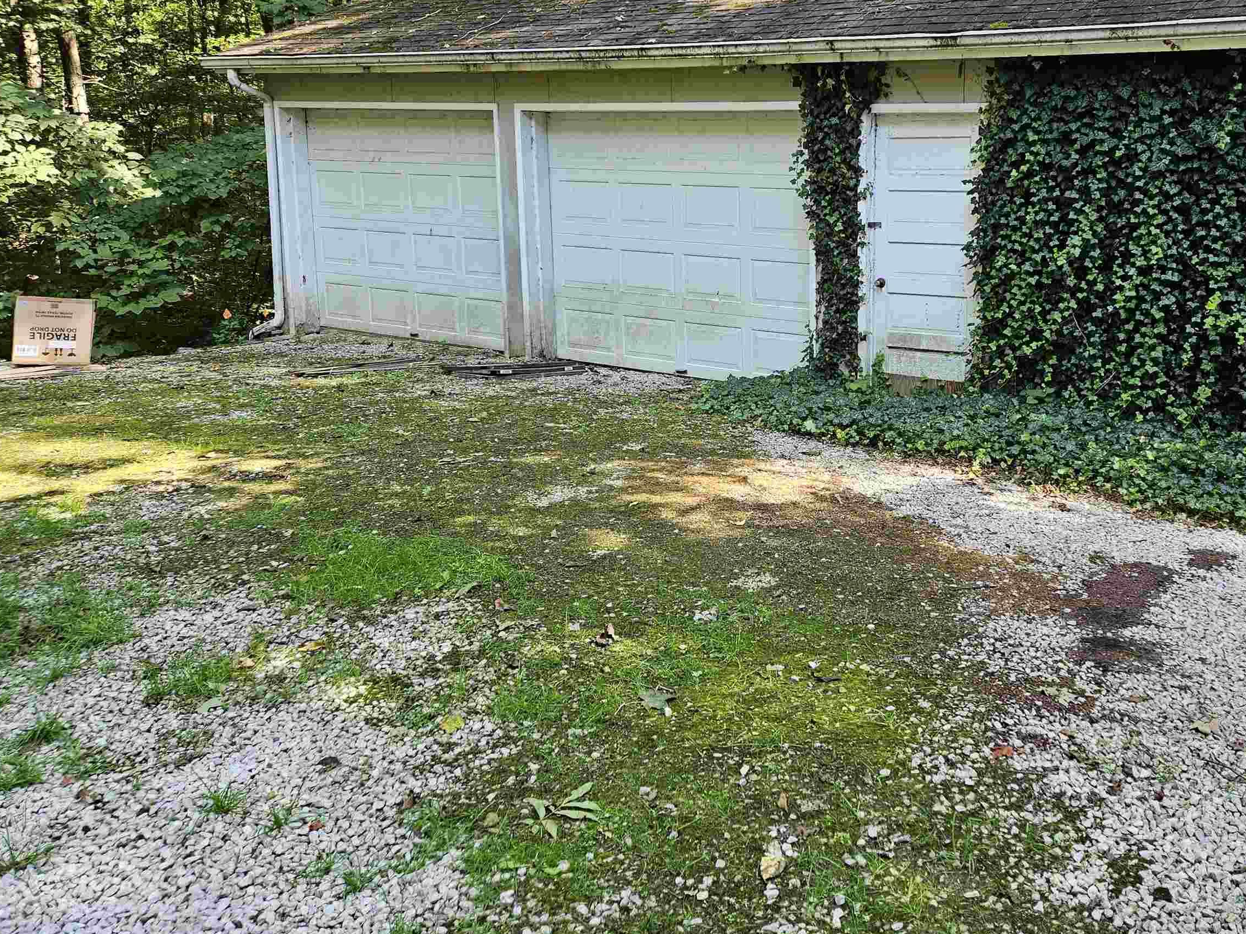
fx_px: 1116
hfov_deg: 57.1
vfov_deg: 44.9
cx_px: 833
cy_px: 327
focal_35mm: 31
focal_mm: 5.4
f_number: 1.8
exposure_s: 1/180
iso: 100
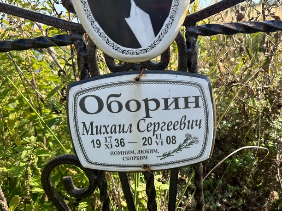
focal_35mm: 34
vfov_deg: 41.7
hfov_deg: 53.8
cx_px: 158
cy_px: 120
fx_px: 277
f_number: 1.5
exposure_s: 1/1135
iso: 50
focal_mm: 5.7
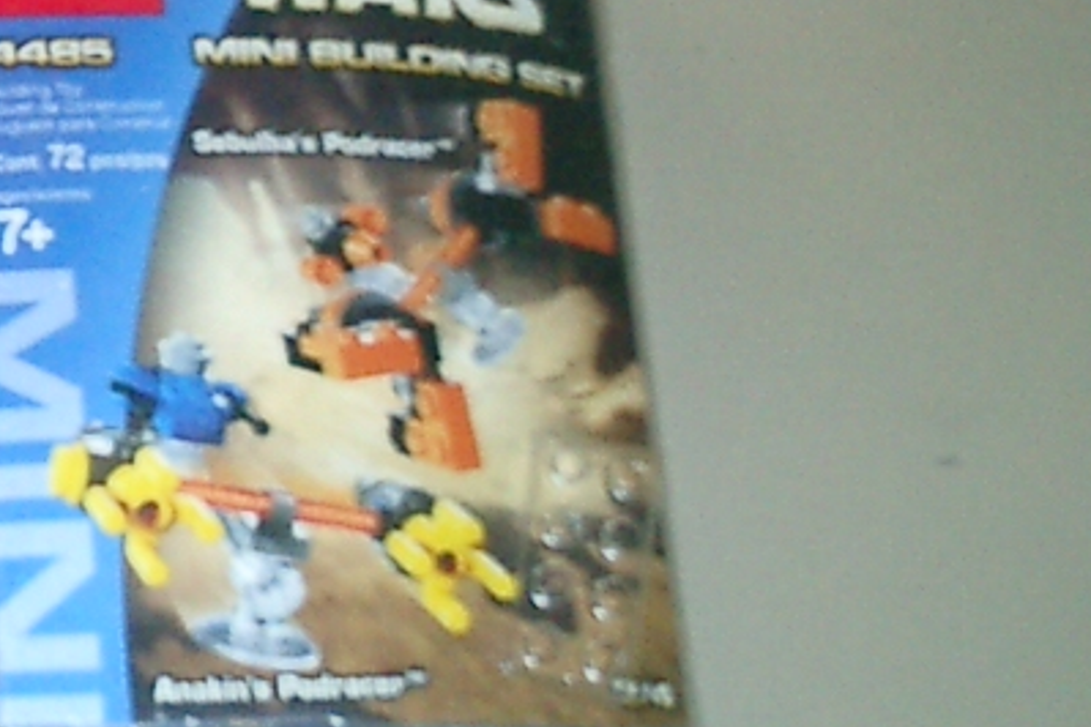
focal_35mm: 120
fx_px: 3636
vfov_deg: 11.3
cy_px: 33
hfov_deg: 16.2
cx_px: -306
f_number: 3.2
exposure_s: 1/30
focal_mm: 7.5
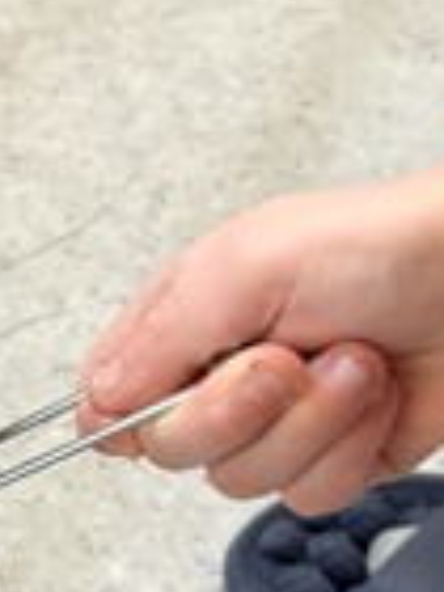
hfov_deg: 10.1
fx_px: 2343
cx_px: -397
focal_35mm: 137
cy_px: 237
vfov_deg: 14.4
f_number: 1.78
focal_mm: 6.76
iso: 200
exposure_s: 1/50
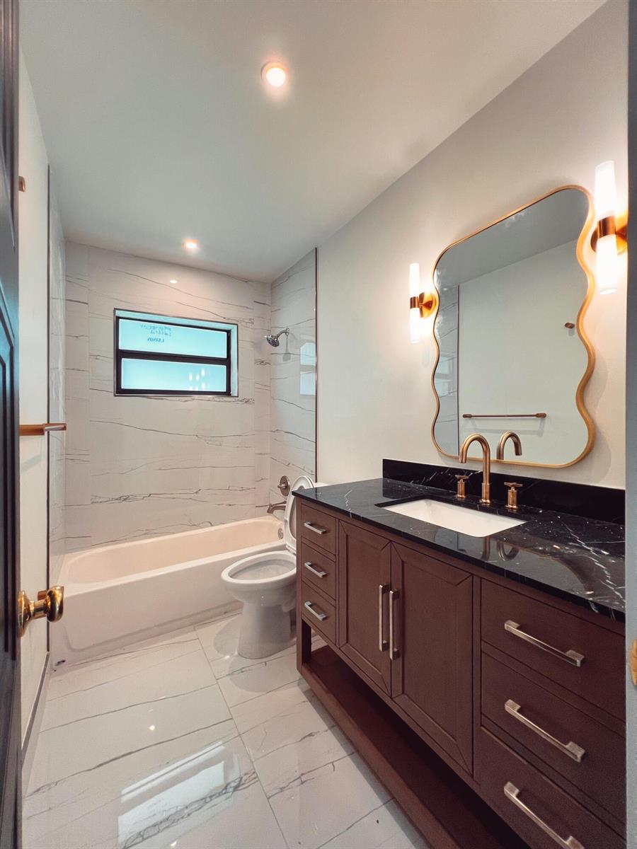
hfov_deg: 89.9
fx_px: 319
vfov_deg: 106.2
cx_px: 318
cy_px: 424
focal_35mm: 13
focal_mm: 1.57
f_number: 1.8
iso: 125
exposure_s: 1/120
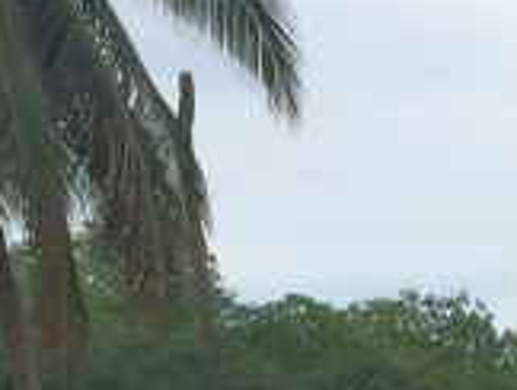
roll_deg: -1.5
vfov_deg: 7.7
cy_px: 860
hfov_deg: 10.5
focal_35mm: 183
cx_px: 705
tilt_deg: -8.4
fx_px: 2737
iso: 32
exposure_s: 1/2083
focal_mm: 4.15
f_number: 2.2
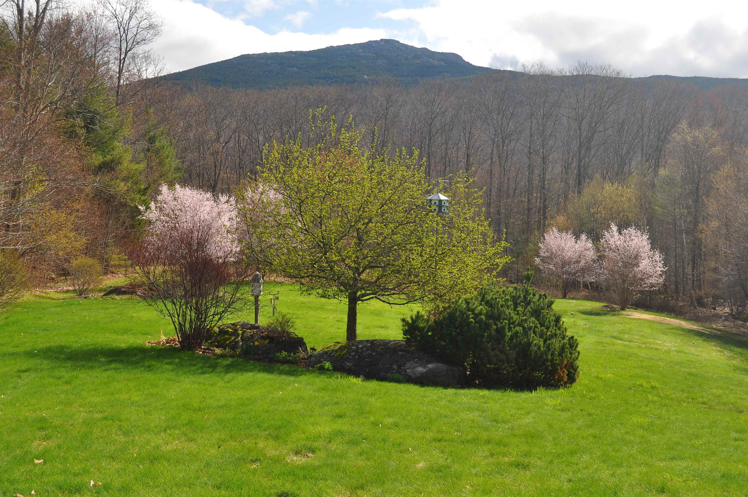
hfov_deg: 42.4
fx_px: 965
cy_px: 248
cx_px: 374
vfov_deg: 28.9
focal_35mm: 46
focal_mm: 31
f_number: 8
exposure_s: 1/125
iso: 200
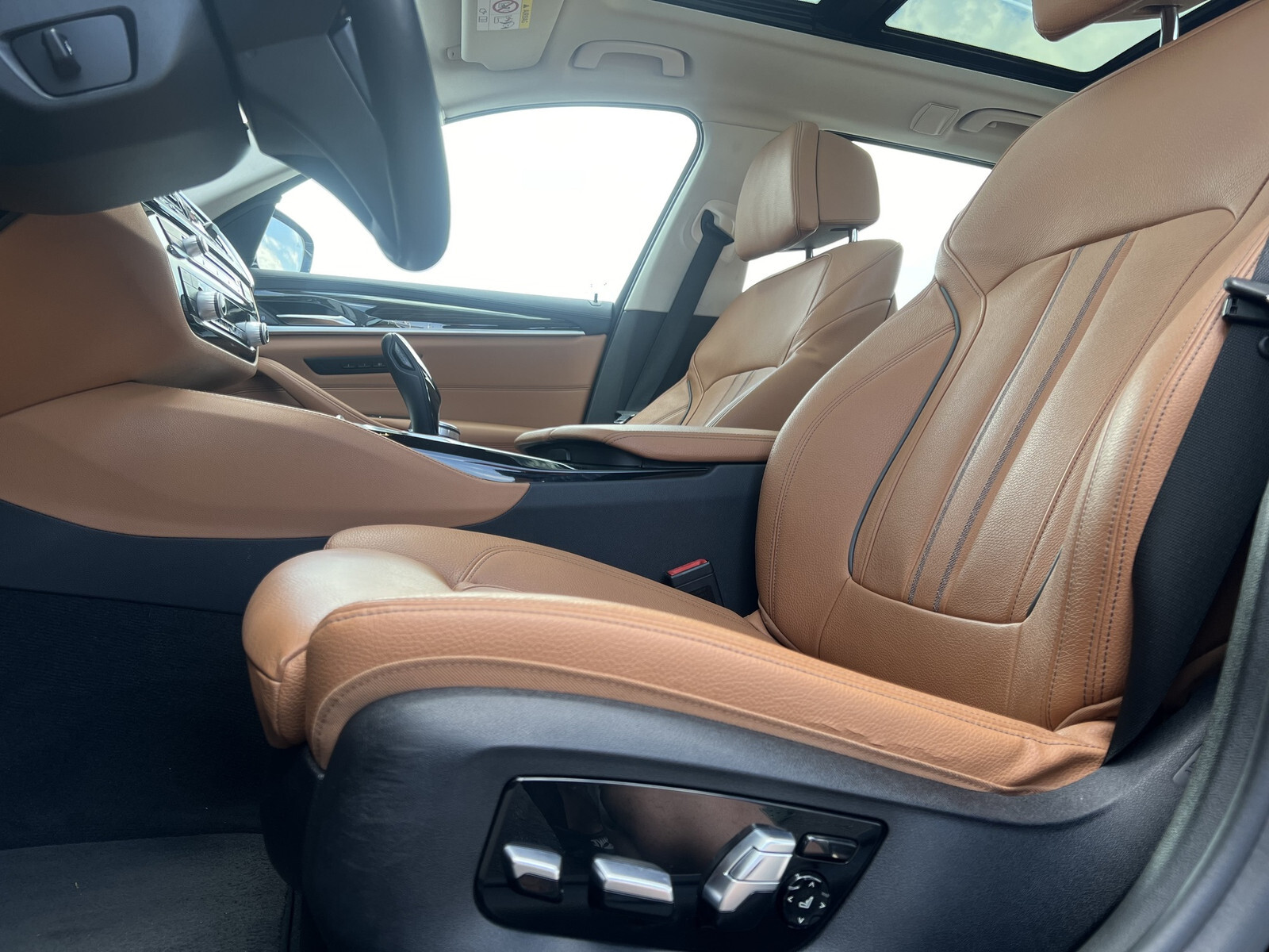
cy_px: 476
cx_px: 634
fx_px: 953
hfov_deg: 67.3
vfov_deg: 53.1
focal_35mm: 26
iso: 40
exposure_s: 1/192
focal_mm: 5.7
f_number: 1.5
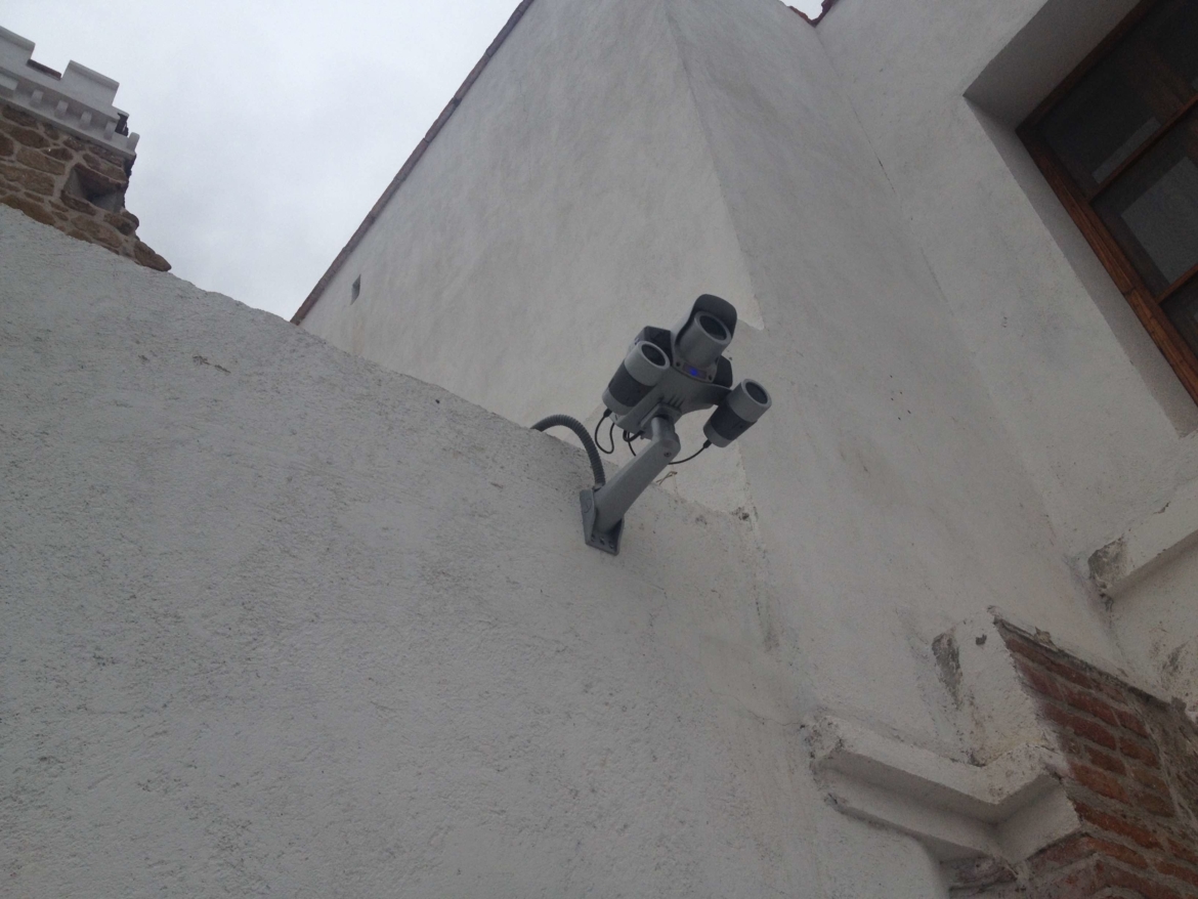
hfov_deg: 52.6
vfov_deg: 40.7
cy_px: 450
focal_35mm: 35
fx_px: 1212
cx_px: 599
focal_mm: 4.28
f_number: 2.4
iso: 50
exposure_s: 1/2304
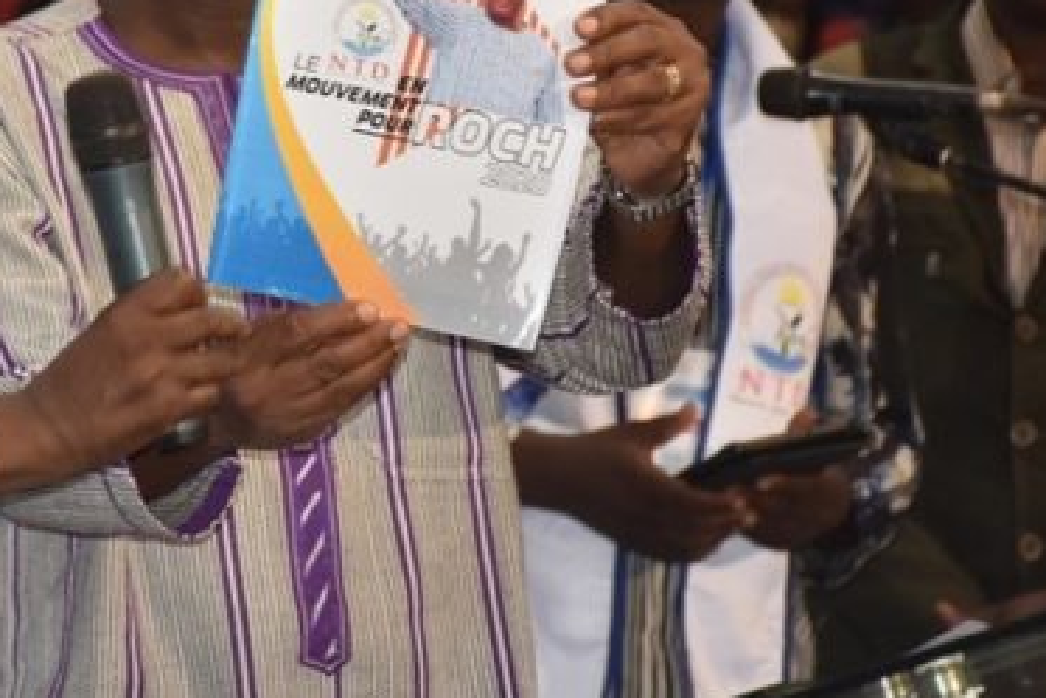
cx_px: 163
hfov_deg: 7.4
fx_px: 8080
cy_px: 34
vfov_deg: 4.9
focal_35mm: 278
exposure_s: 1/60
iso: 500
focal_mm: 90
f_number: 5.6
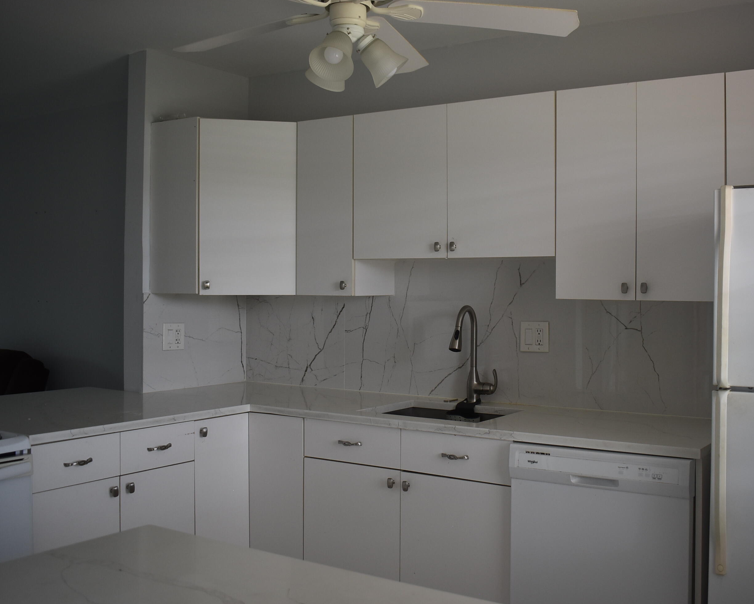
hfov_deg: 47.8
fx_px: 848
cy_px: 300
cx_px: 437
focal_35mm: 38
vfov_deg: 39.2
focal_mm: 22
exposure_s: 1/60
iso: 400
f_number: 4
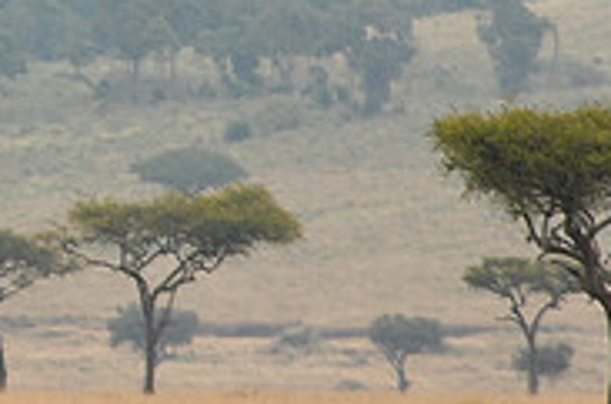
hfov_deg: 1.4
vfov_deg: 0.9
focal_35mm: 1523
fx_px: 25782
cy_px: 22
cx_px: -311
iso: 400
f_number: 6.3
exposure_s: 1/350
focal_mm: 320
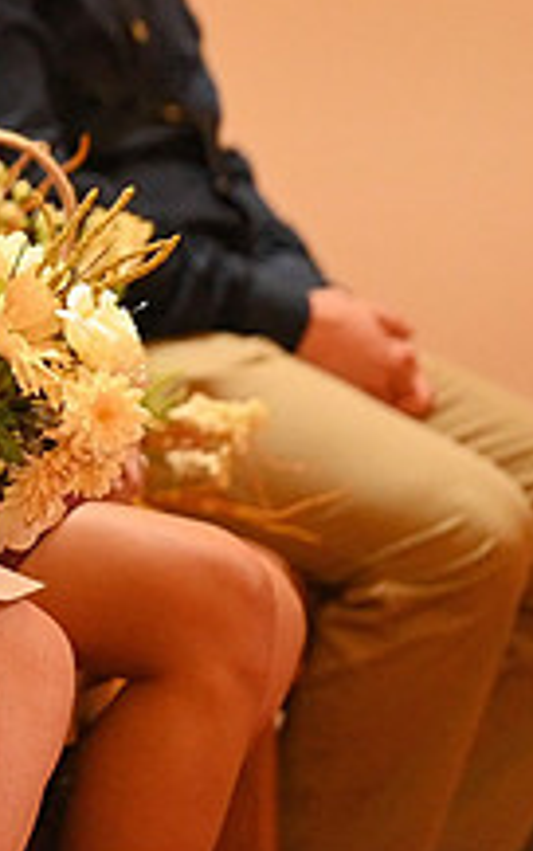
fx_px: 12642
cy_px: 114
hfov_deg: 2.4
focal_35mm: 545
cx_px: -486
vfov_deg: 3.9
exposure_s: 1/200
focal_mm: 200
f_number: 2.8
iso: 9000
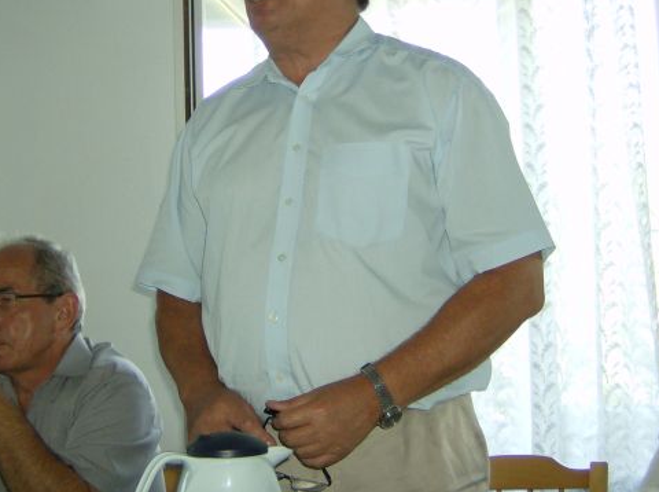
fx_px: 1140
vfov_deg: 24.2
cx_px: 298
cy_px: 155
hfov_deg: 32.2
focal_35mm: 60
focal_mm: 6
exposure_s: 1/60
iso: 200
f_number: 2.8
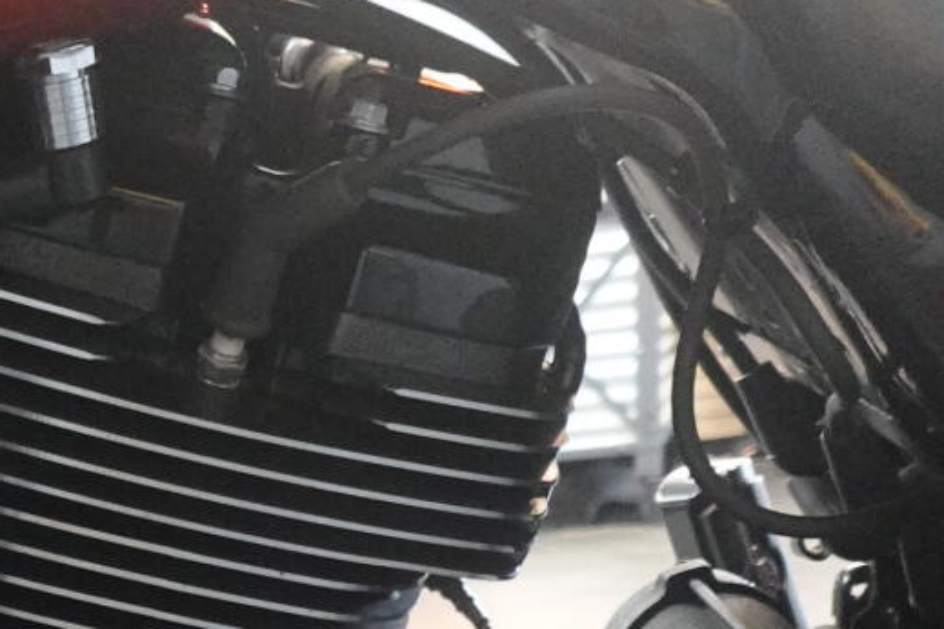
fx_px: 2019
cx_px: -98
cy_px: 1026
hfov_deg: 24.5
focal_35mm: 77
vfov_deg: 15.8
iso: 2500
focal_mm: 7.6
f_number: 2
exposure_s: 1/80
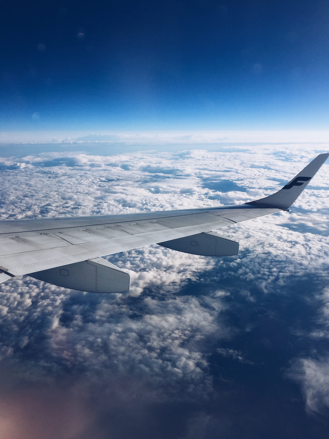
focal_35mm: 29
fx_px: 367
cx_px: 164
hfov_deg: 48.2
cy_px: 220
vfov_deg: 61.7
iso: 32
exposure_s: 1/1364
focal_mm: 4.15
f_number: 2.2
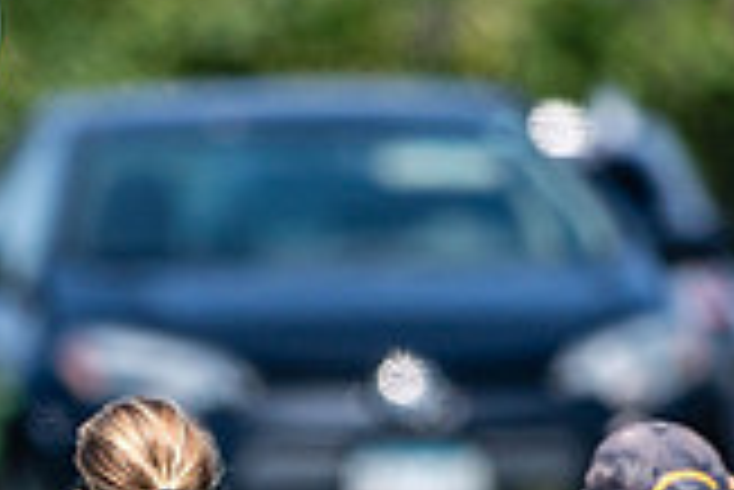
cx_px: -151
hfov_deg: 0.8
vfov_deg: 0.5
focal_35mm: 2586
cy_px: 556
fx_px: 52771
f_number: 2.8
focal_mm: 400
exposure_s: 1/2500
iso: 180
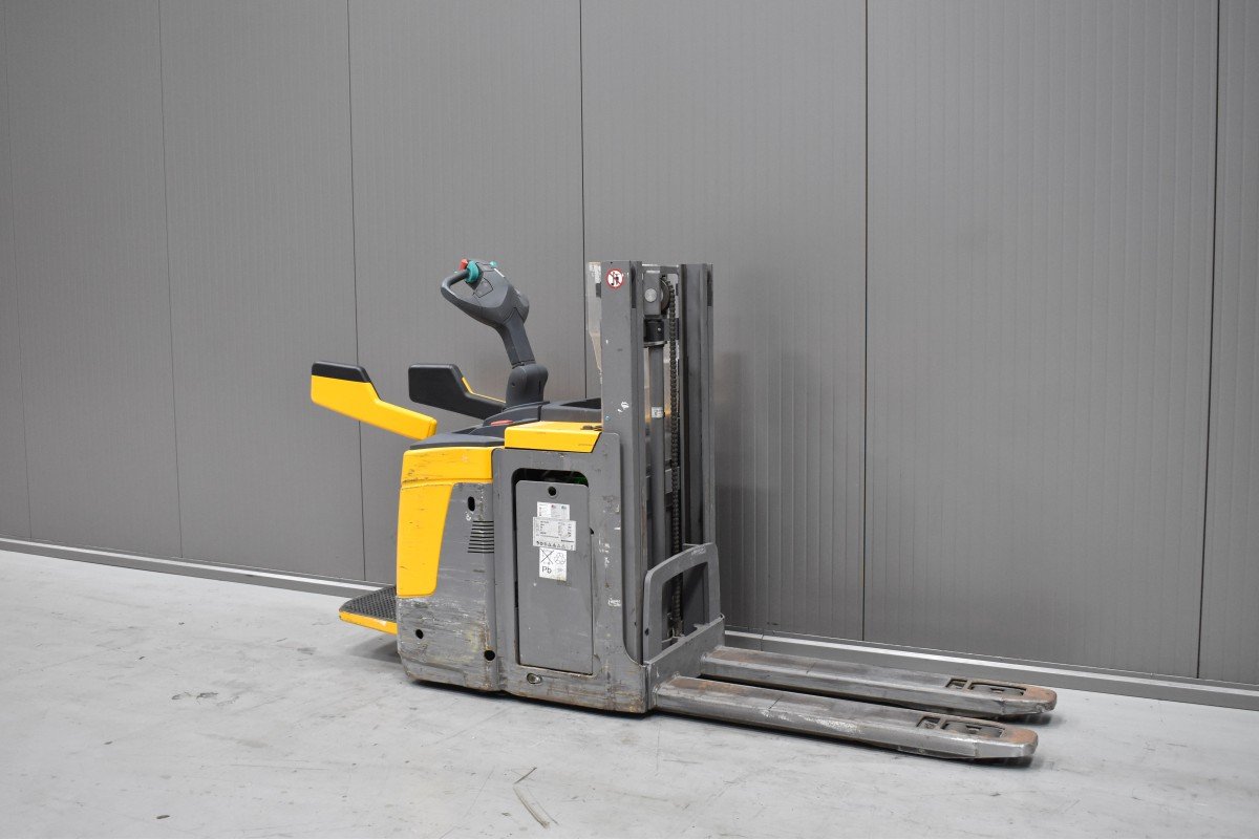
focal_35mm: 34
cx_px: 630
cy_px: 420
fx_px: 1206
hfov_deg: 55.1
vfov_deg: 38.4
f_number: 5
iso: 1600
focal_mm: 23
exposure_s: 1/60
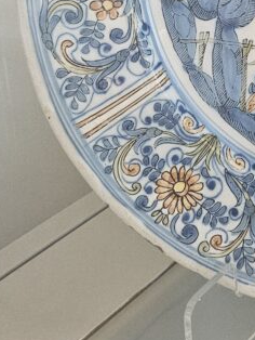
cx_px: 404
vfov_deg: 23.8
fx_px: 736
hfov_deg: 17.3
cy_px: -61
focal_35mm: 75
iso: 500
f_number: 1.7
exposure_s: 1/142
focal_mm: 6.3
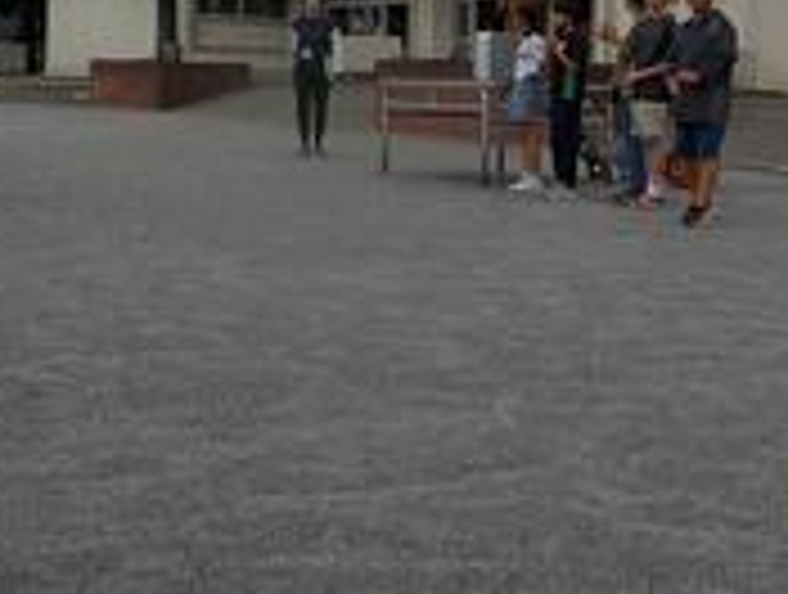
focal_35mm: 60
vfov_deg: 24.1
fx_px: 1369
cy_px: 115
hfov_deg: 31.6
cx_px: 576
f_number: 3.3
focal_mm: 4.1
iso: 125
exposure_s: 1/1250
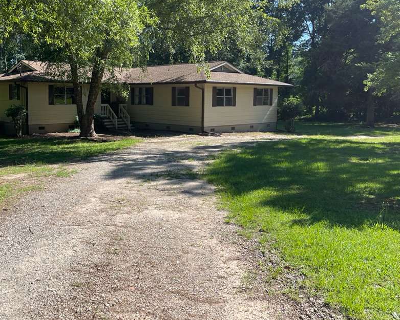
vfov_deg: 45.5
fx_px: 379
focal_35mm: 32
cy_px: 125
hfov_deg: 55.3
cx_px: 163
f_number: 1.6
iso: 32
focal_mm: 5.1
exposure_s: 1/1534
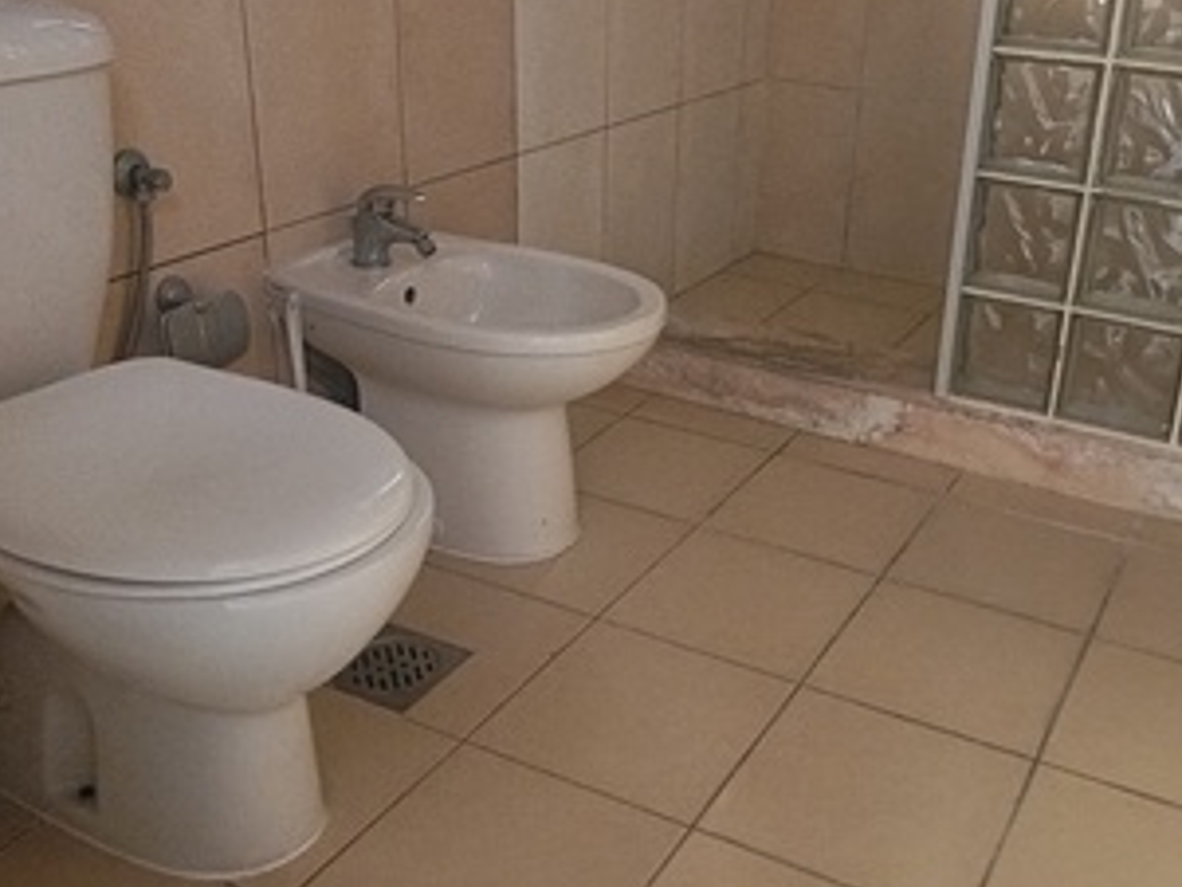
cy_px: 402
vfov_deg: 37.7
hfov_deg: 48.7
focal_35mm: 38
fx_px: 1298
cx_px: 705
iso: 2738
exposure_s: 1/25
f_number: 1.7
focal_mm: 4.7
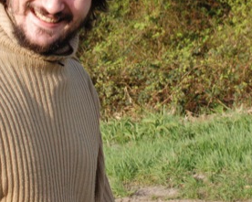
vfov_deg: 13.4
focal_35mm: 114
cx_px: 65
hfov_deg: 16.8
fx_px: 851
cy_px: 12
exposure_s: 1/640
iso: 1600
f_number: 13
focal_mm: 35
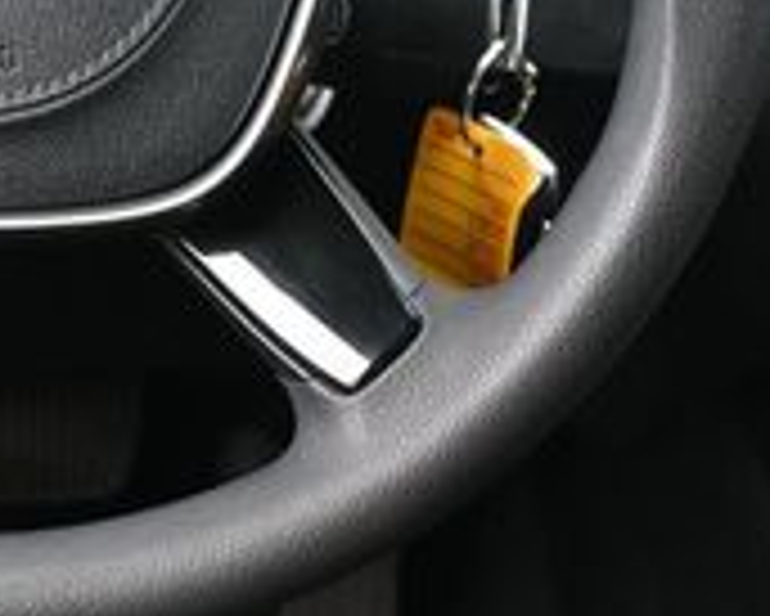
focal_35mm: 137
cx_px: -36
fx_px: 3124
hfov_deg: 13.8
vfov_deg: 11.0
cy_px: -166
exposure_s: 1/125
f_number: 4.5
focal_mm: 26
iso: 800
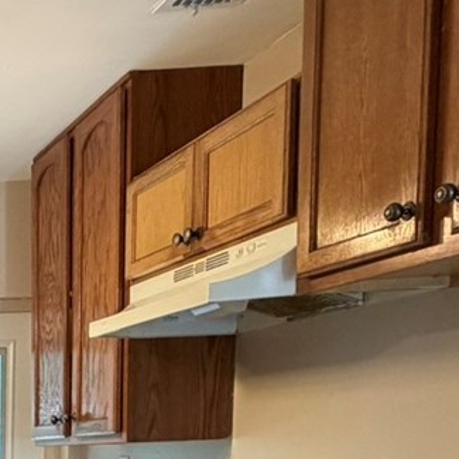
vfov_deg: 25.4
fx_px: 915
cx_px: -352
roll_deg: +0.7
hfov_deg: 20.5
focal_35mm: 61
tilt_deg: -5.6
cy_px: 542
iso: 250
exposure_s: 1/60
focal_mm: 2.22
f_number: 2.2
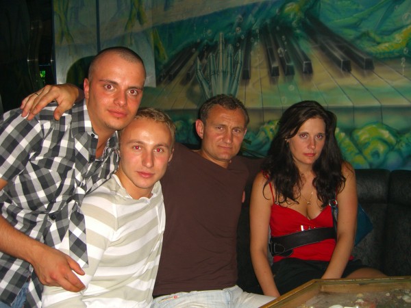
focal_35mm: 38
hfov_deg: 49.0
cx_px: 206
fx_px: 451
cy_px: 154
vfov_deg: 37.7
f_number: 2.8
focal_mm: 7.9
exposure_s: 1/60
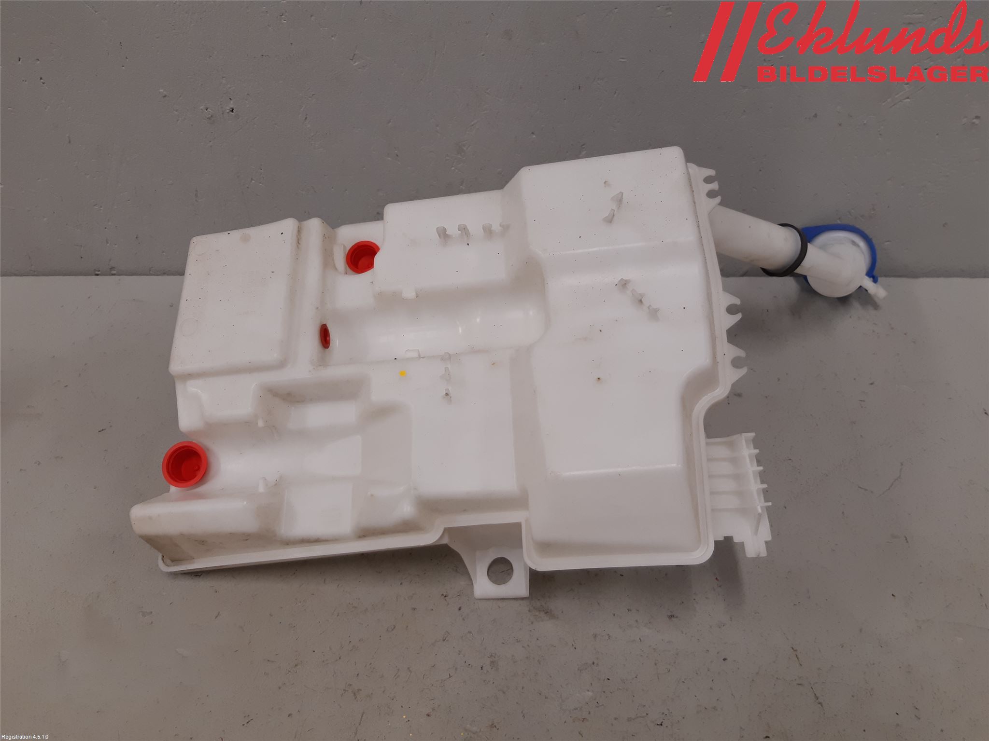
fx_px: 743
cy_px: 370
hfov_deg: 67.3
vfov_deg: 53.1
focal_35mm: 26
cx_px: 494
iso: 64
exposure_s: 1/50
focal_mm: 3.93
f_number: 1.7
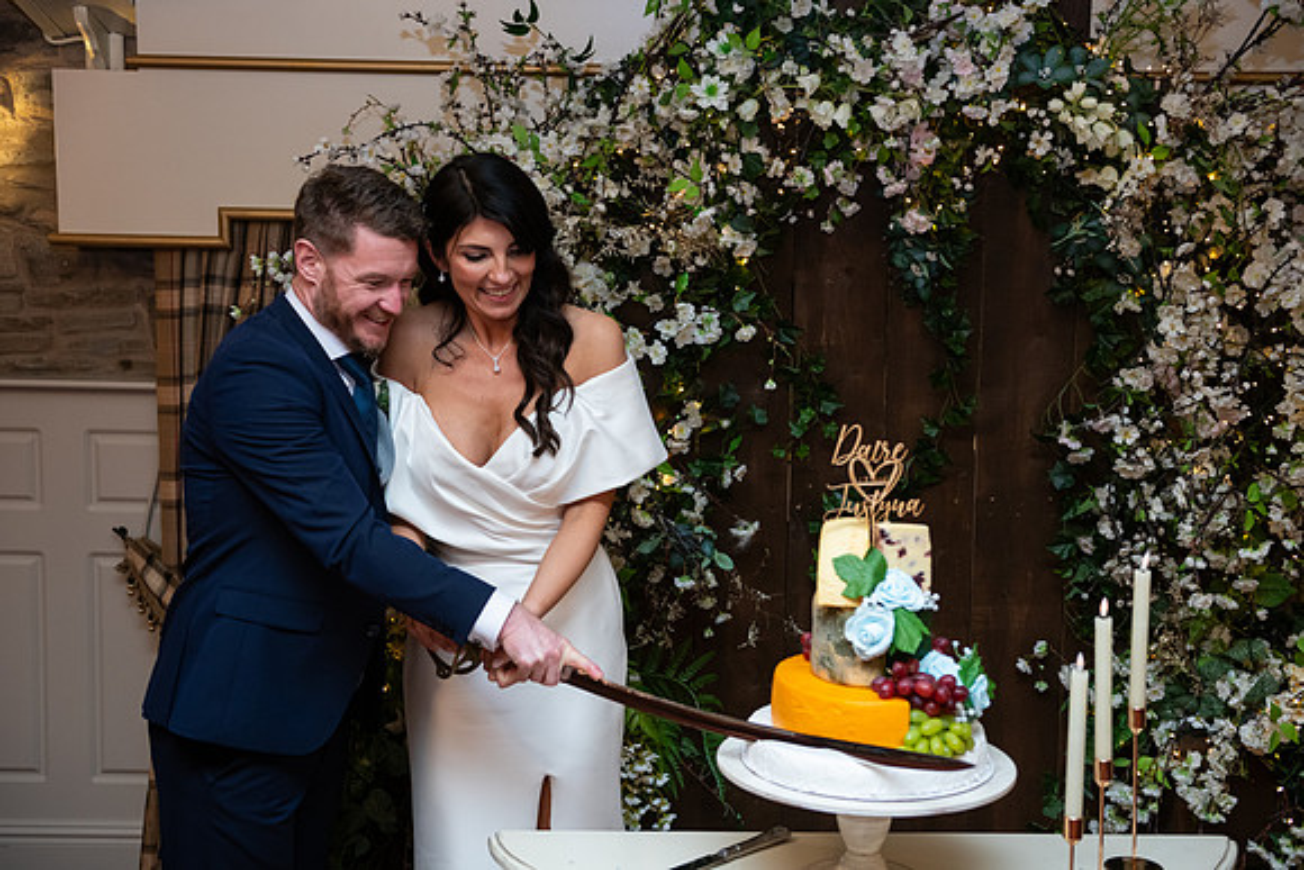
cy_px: 435
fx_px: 1739
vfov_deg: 28.1
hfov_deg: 41.1
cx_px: 652
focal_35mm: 48
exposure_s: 1/160
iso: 800
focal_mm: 48
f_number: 3.5
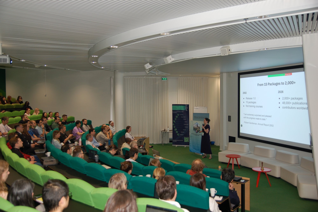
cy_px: 106
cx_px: 159
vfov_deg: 39.9
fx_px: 291
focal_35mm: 33
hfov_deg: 57.3
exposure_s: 1/60
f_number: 2.8
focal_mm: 22
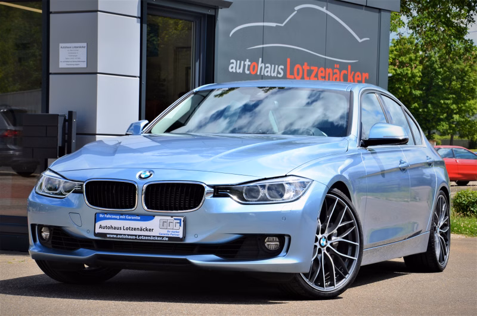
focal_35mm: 93
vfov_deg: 14.6
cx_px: 238
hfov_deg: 22.0
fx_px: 1230
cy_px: 158
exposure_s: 1/125
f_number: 11
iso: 100
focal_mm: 62
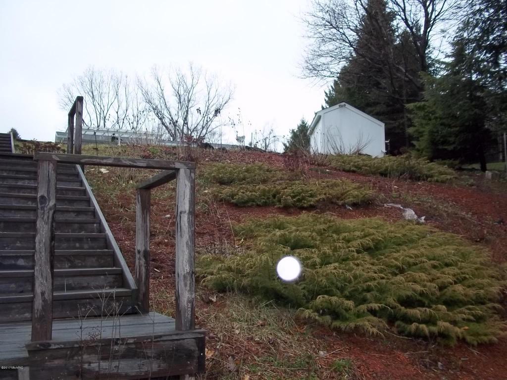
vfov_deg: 39.7
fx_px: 527
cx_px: 254
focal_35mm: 36
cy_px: 190
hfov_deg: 51.4
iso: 160
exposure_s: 1/400
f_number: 3.1
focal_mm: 6.5
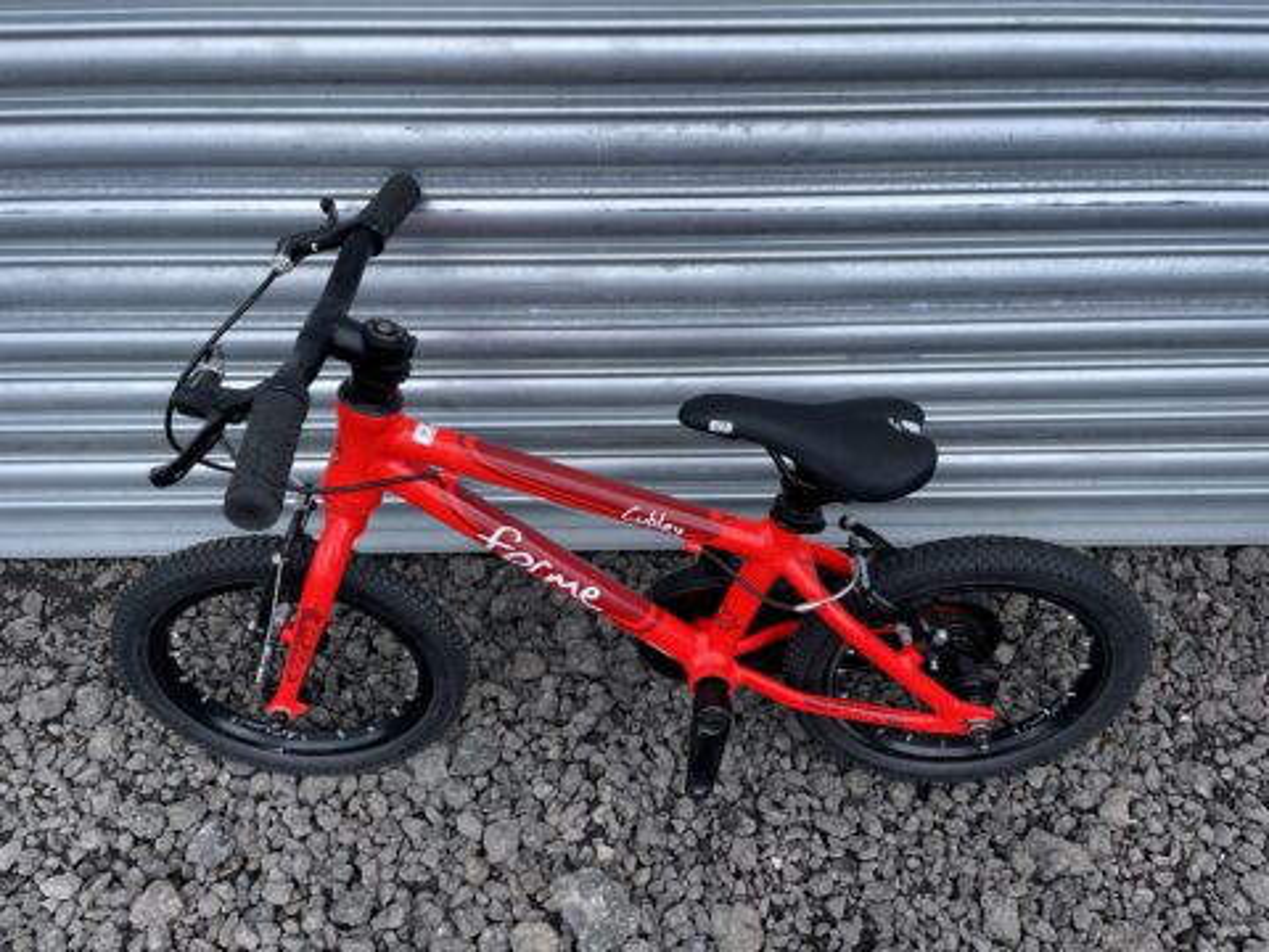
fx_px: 953
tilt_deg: -48.5
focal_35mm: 26
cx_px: 634
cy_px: 476
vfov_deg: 53.1
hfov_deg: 67.3
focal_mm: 4.2
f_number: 1.6
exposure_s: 1/910
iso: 32
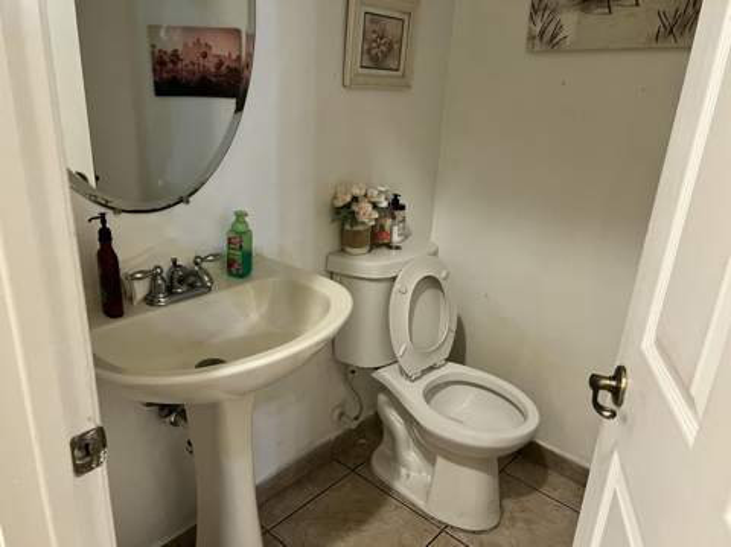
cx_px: 366
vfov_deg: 53.0
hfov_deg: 67.4
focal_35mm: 26
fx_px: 549
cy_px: 274
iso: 500
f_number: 1.5
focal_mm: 5.7
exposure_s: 1/60
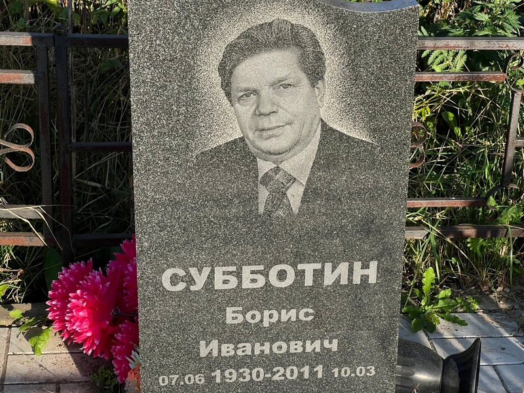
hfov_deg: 25.3
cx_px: 262
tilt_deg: -25.7
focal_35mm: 77
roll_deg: -2.2
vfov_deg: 19.1
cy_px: 196
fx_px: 1166
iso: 32
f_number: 2.8
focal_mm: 9
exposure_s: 1/428
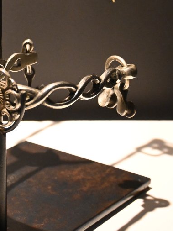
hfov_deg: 16.2
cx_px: -1
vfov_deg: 21.7
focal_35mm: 89
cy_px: 40
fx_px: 594
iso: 3200
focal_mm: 26
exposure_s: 1/125
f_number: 4.5
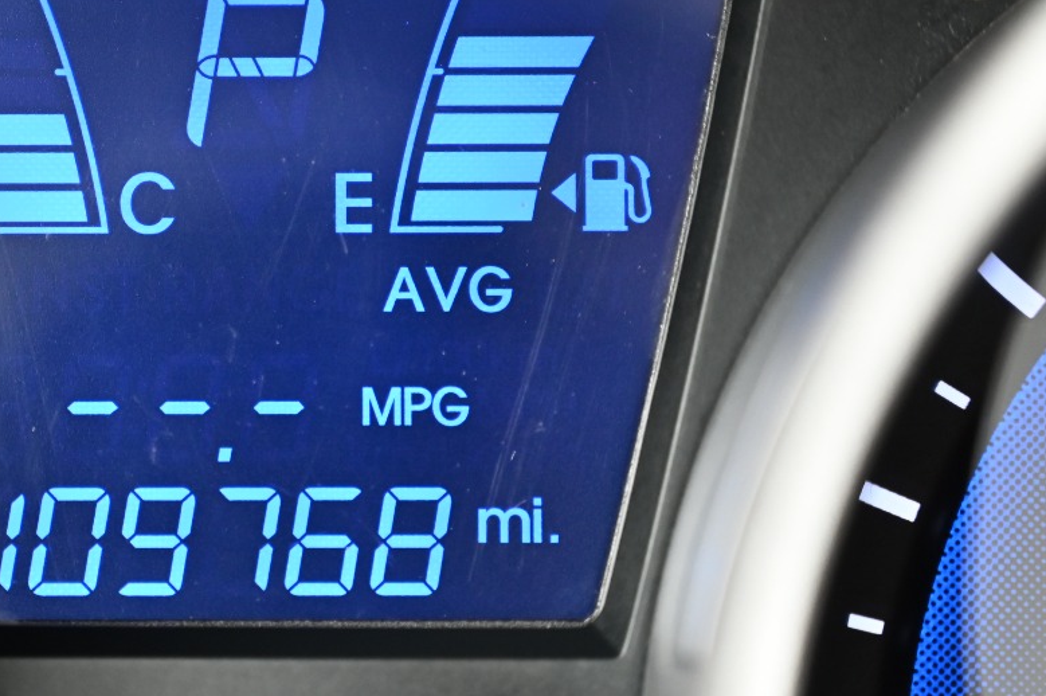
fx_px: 4238
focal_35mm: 146
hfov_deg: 14.0
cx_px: 246
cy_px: 251
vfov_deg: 9.4
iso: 2000
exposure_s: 1/125
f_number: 4
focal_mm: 70
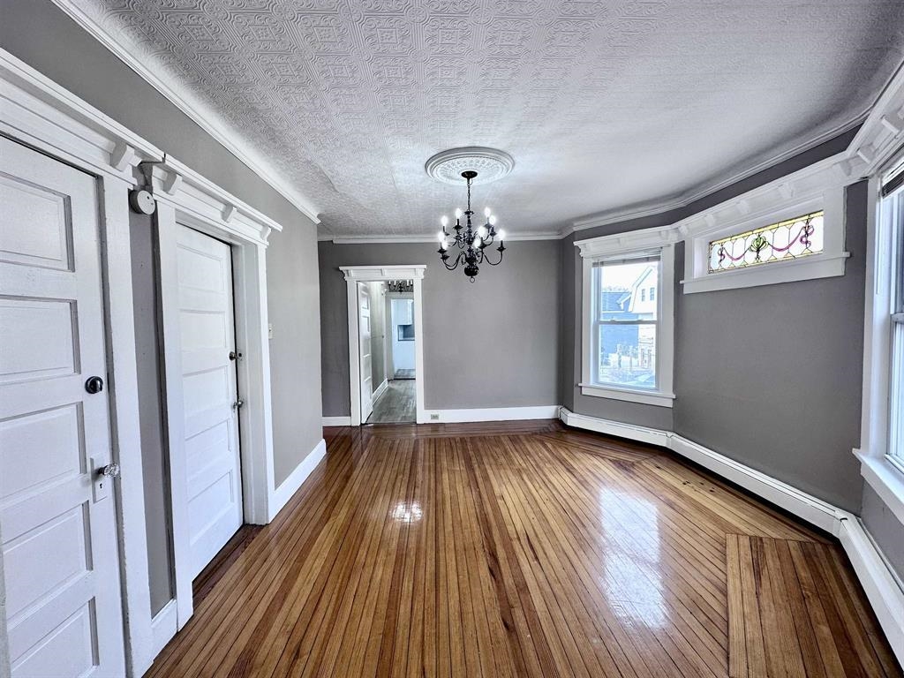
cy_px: 339
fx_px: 366
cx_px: 452
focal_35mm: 14
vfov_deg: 85.7
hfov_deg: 102.1
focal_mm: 2.22
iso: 64
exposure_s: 1/120
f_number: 2.2
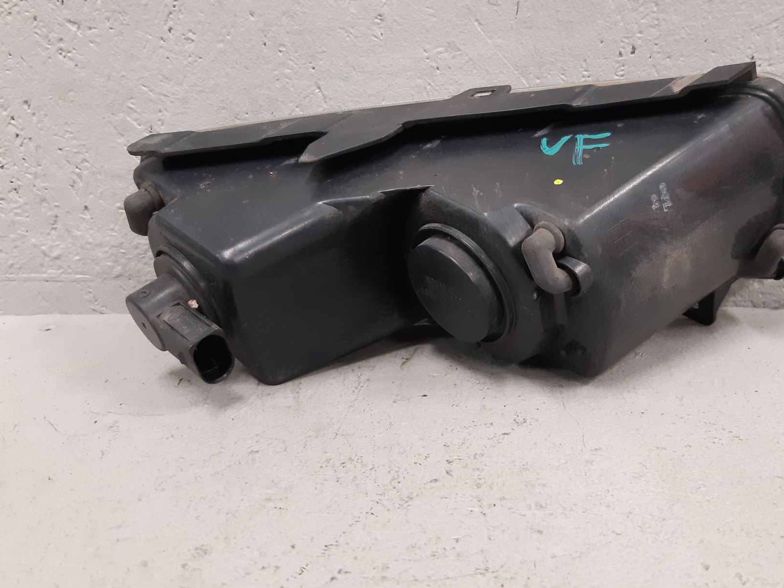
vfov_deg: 42.9
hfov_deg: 55.0
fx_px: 747
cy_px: 267
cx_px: 468
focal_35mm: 33
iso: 250
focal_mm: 3.93
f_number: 1.7
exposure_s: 1/50
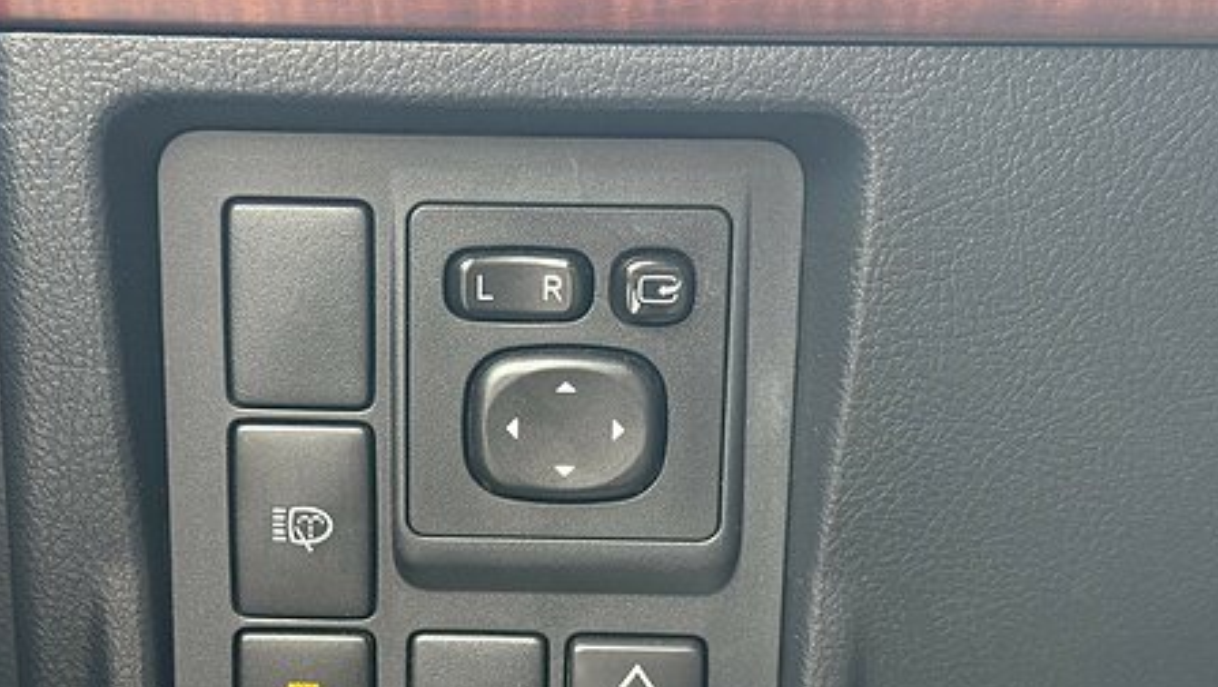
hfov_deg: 32.7
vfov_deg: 18.8
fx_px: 2068
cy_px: 477
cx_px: 496
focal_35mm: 64
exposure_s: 1/60
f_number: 1.78
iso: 250
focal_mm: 6.76
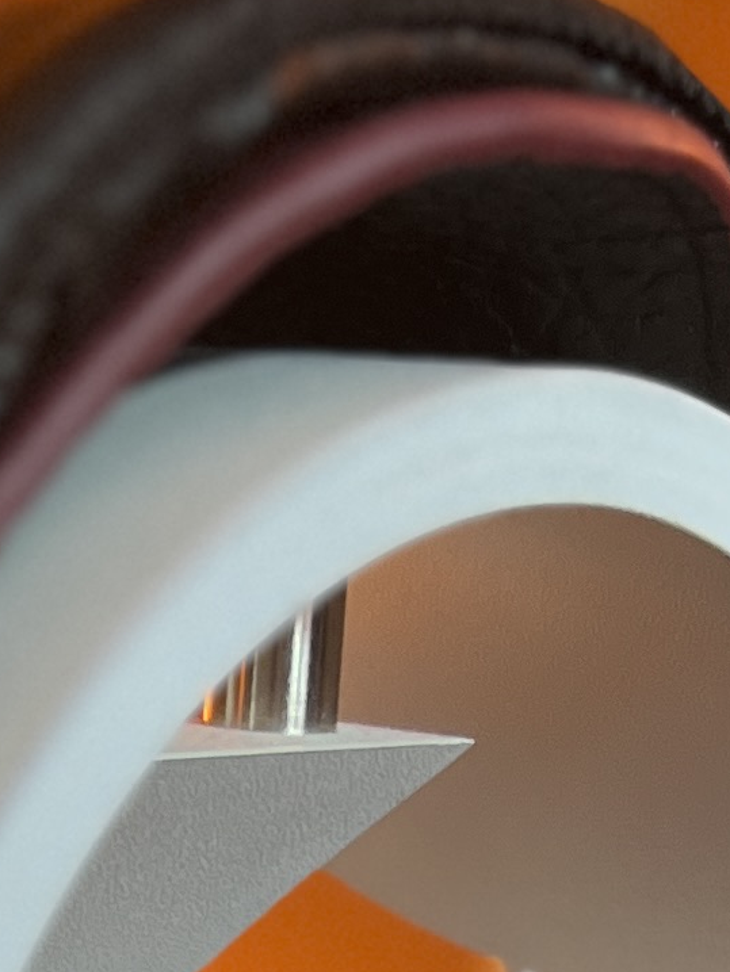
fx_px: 4103
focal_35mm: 146
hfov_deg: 10.0
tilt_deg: -21.0
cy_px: 2018
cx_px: -96
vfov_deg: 11.9
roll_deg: -1.6
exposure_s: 1/59
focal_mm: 5.7
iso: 250
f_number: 1.5
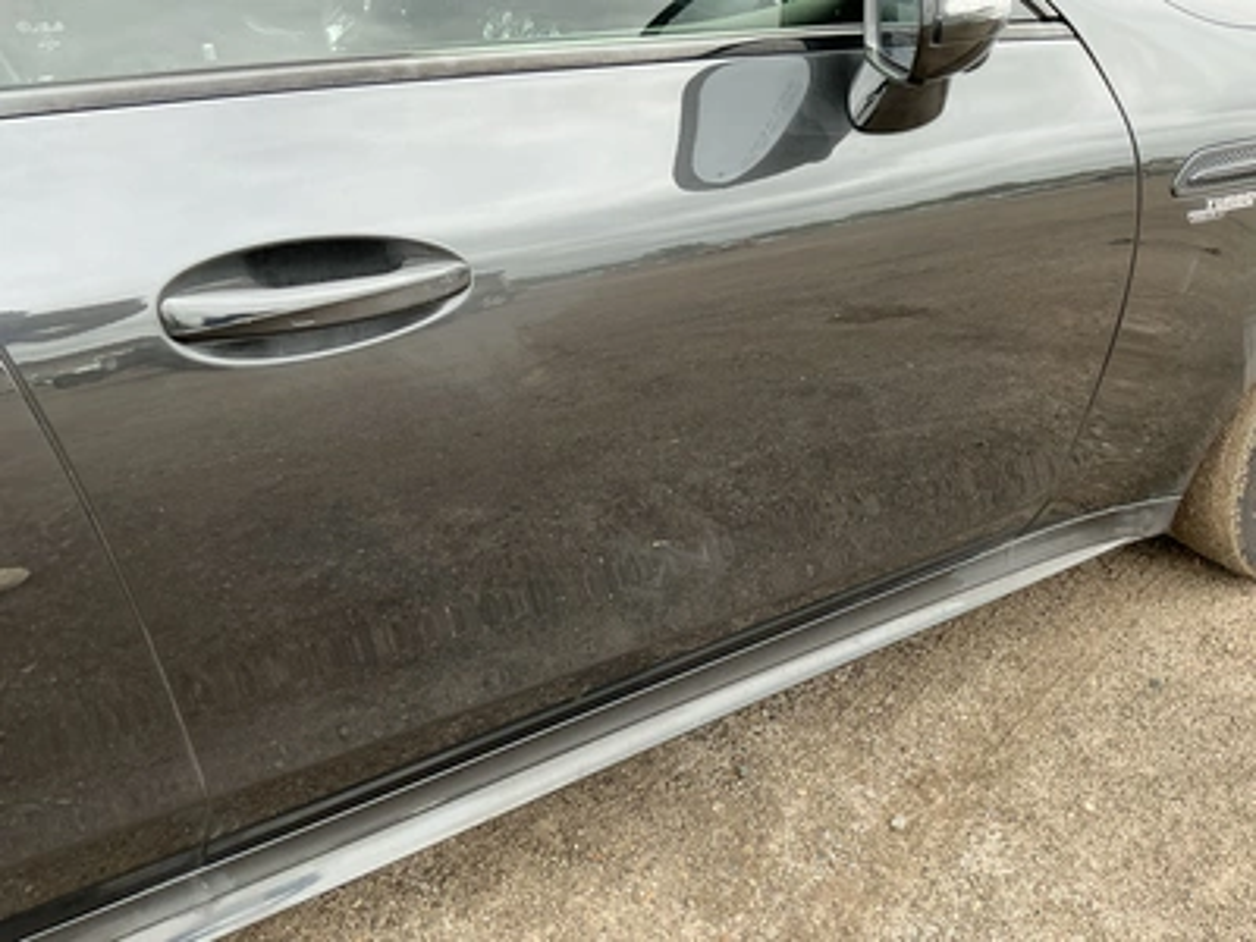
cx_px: 628
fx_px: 1016
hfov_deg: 63.4
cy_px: 471
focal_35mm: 28
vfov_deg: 49.7
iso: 20
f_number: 1.8
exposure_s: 1/151
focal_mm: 3
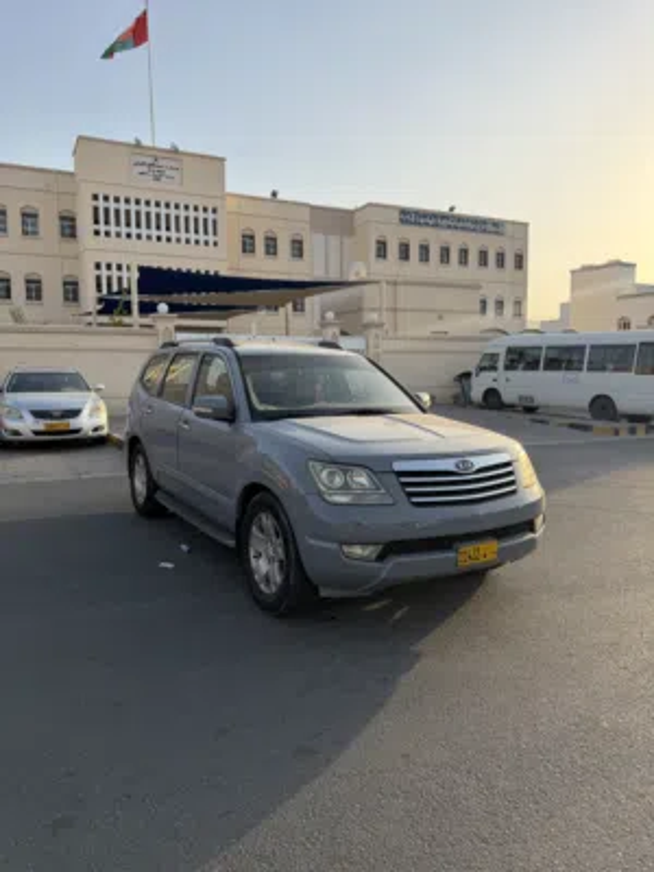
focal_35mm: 24
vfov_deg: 71.6
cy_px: 436
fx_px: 605
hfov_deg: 56.8
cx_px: 327
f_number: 1.78
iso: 100
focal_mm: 6.76
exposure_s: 1/3021
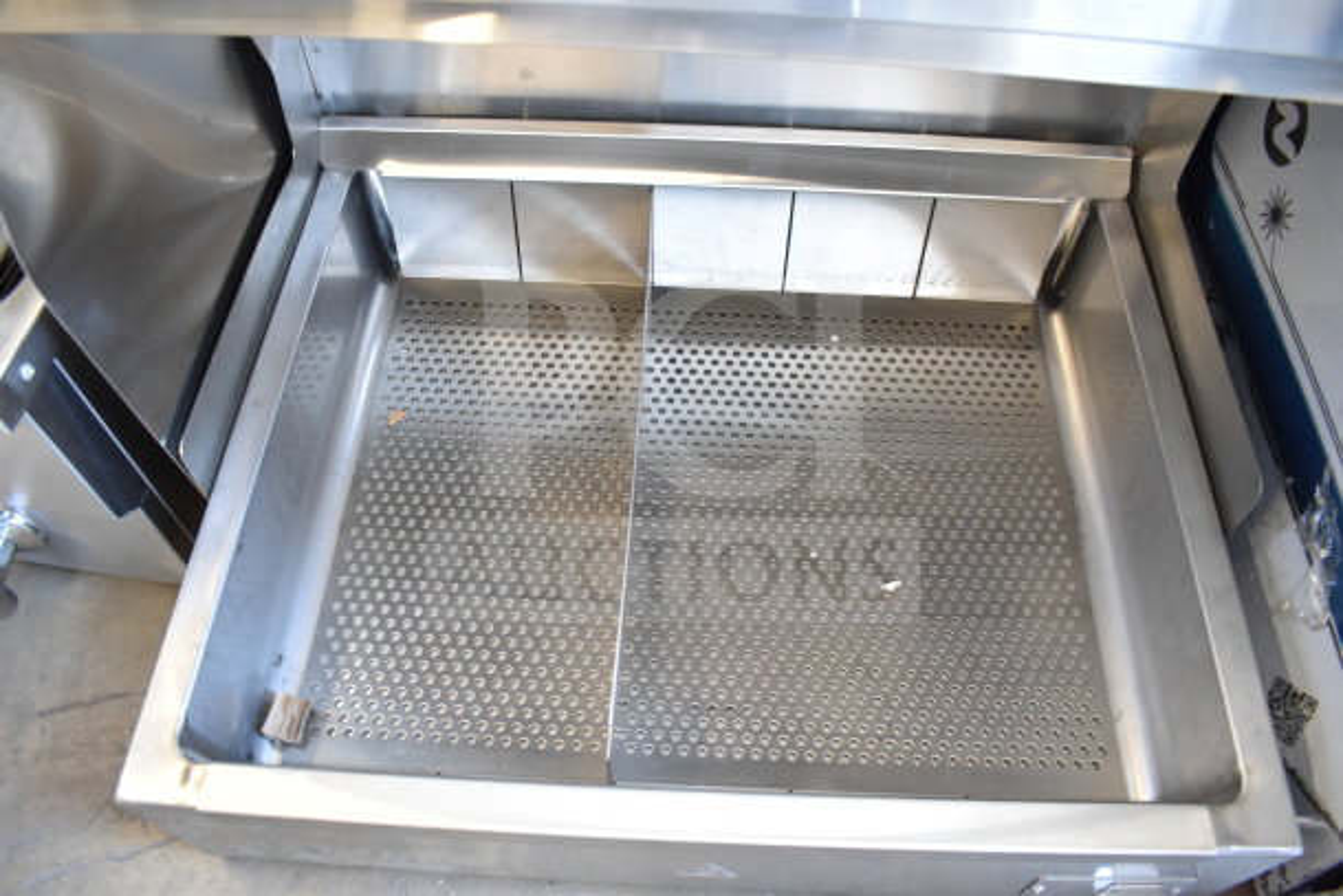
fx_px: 1007
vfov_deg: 48.0
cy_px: 448
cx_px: 672
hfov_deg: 67.4
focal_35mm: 27
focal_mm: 18
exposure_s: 1/30
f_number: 3.5
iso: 1400
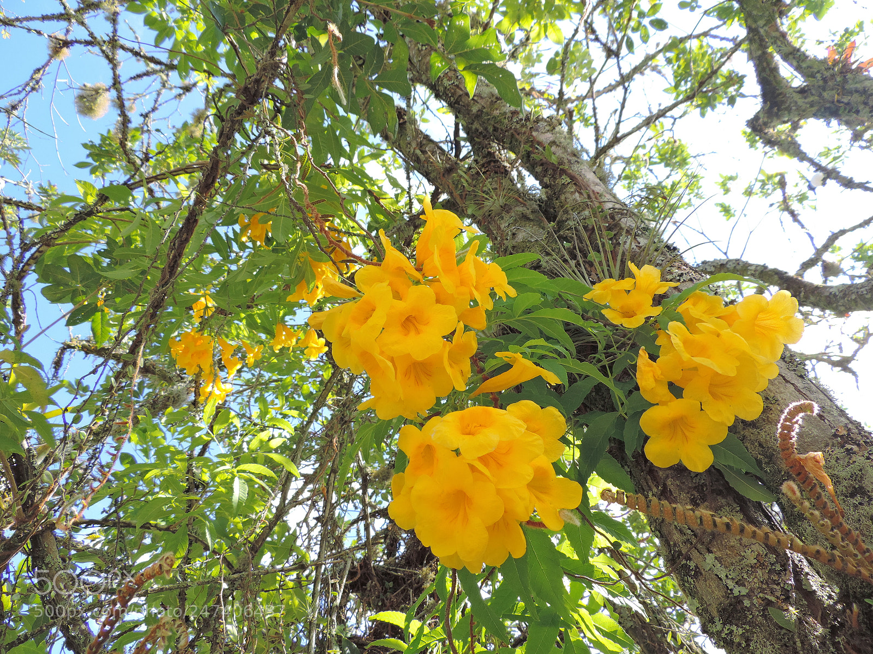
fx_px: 605
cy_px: 327
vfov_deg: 56.8
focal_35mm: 24
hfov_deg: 71.6
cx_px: 436
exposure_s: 1/160
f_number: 3.7
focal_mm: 4.3
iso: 80
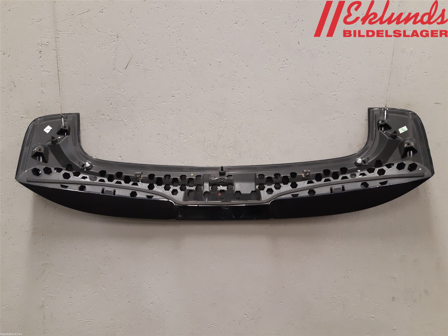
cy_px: 168
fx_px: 336
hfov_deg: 67.3
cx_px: 224
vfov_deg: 53.1
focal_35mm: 26
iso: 200
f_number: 1.7
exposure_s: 1/50
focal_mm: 3.93
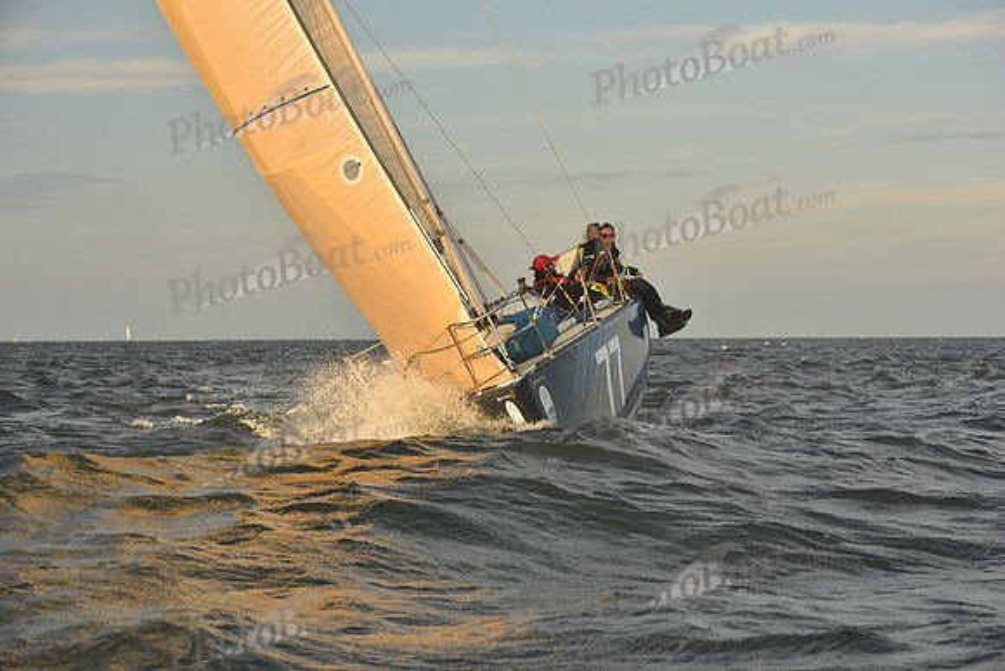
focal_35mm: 92
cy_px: 336
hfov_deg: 22.1
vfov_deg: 14.9
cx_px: 502
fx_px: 2569
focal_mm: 92
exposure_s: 1/640
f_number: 5.6
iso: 250
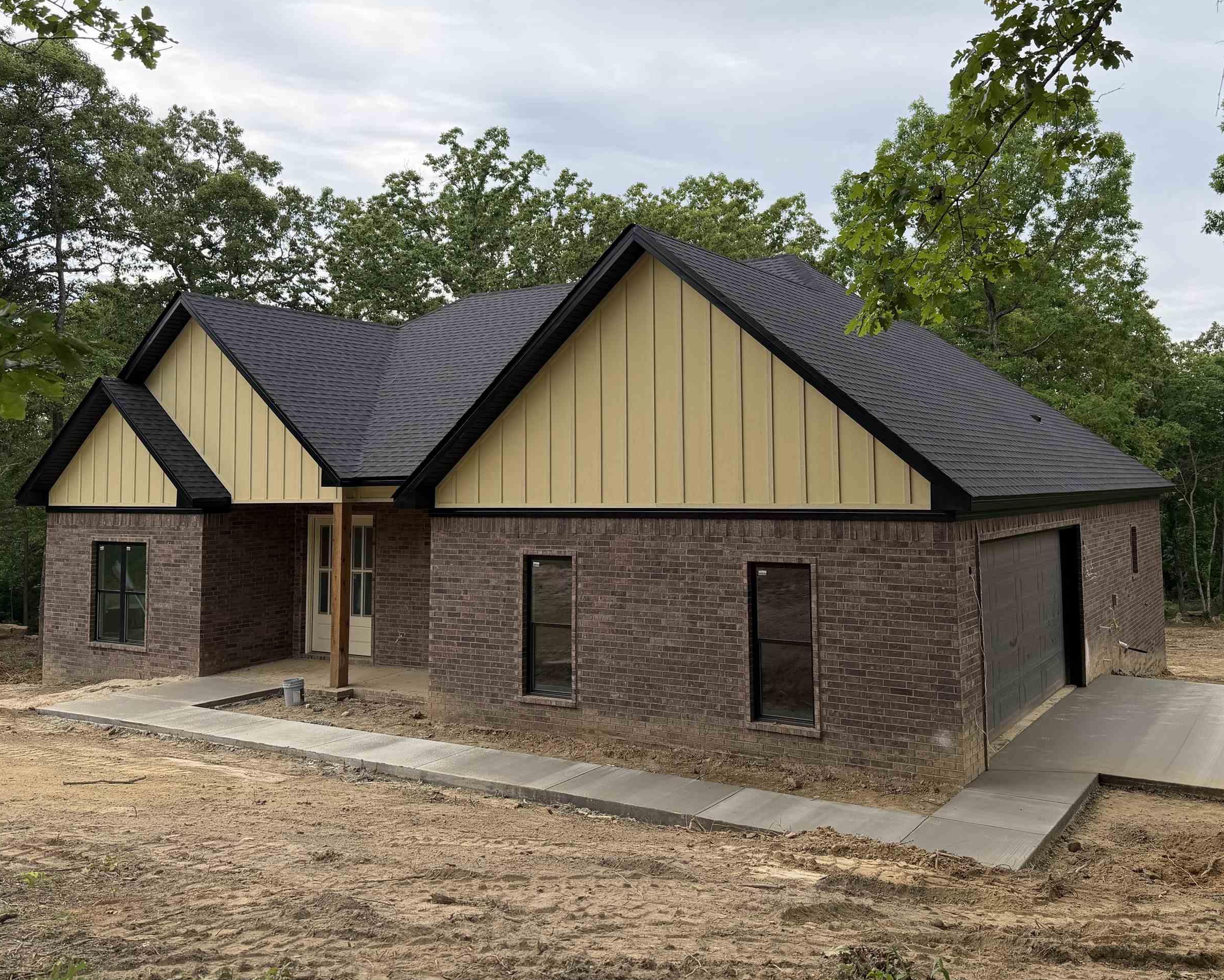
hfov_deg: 58.7
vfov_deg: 48.3
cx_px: 673
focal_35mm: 30
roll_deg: +1.0
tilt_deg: +4.6
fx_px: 1087
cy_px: 407
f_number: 1.78
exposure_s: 1/2299
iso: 80
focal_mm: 6.76
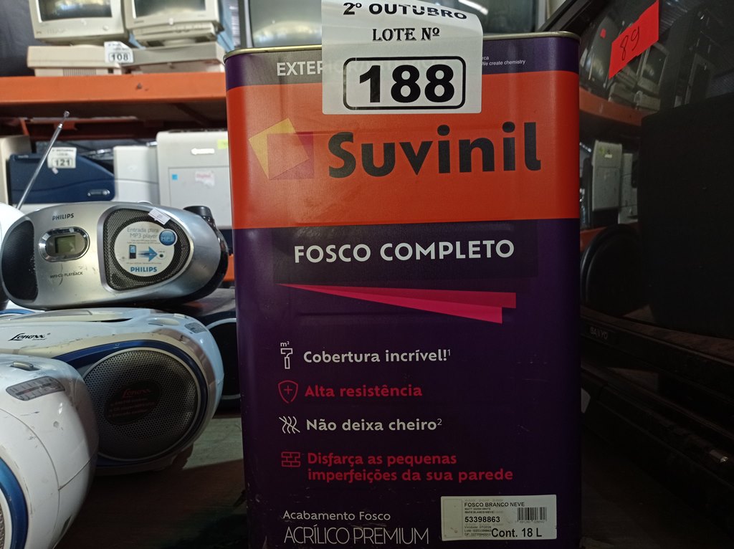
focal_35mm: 28
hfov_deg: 63.5
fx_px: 593
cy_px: 274
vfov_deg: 49.7
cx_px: 367
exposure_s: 1/60
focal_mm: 4.7
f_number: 1.79
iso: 202
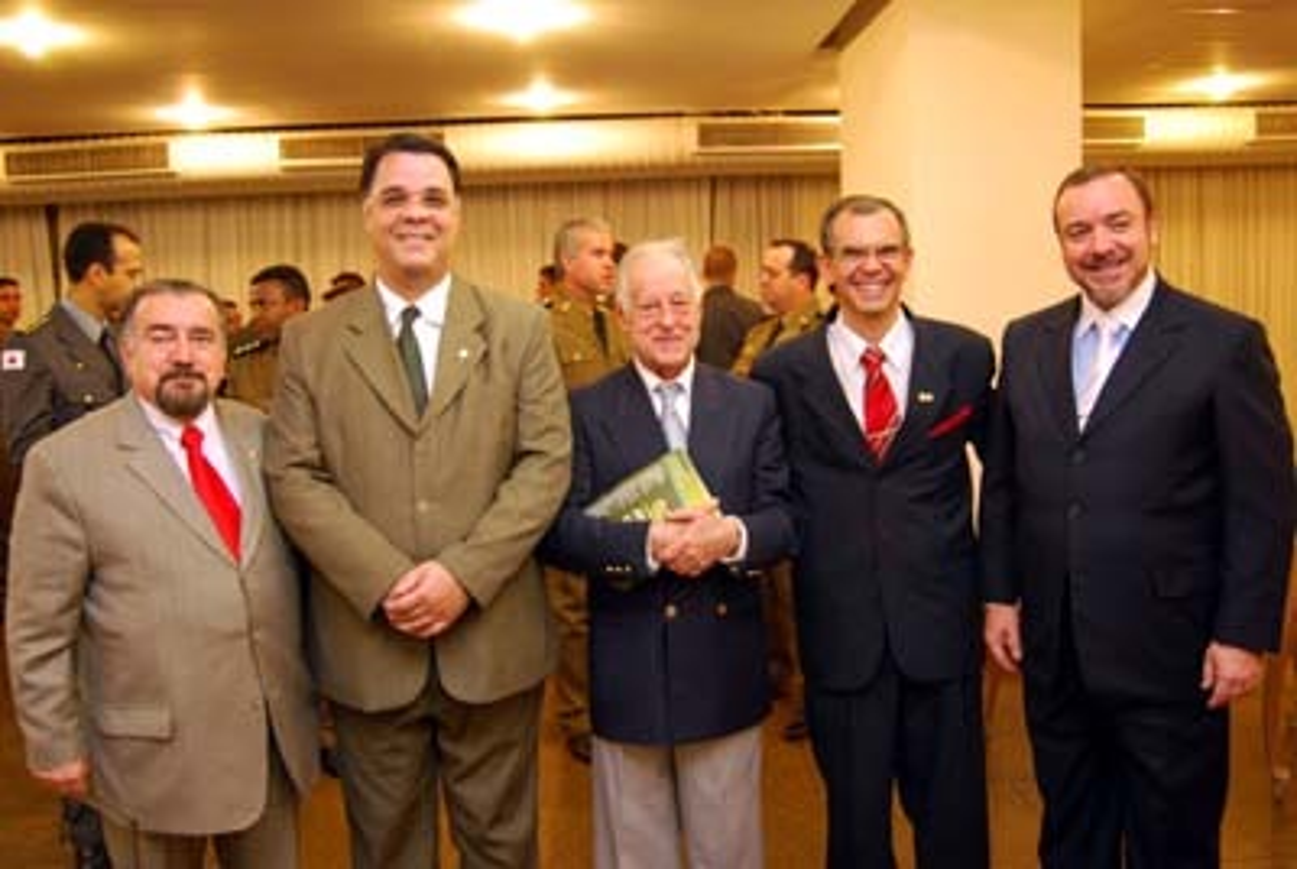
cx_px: 648
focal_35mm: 33
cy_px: 434
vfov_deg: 40.1
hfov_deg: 57.2
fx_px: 1191
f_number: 3.8
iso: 800
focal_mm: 22
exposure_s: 1/25
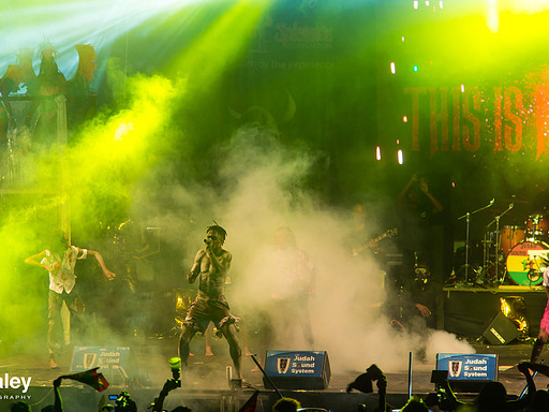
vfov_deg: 5.1
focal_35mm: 294
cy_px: 206
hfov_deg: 6.7
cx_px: 247
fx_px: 4663
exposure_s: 1/160
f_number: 5.6
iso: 2500
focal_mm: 270
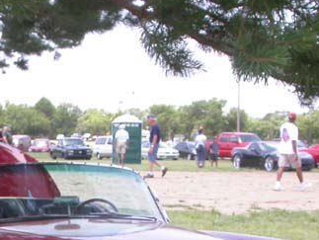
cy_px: 267
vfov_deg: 15.3
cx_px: 87
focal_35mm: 94
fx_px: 867
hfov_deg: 20.7
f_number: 4.7
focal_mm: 7.85
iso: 100
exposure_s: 1/215
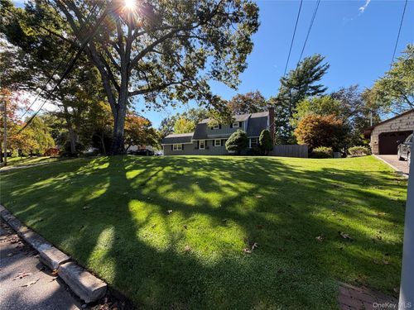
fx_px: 167
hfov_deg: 102.1
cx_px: 207
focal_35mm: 14
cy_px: 155
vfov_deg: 85.7
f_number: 2.2
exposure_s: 1/502
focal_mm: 2.22
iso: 50
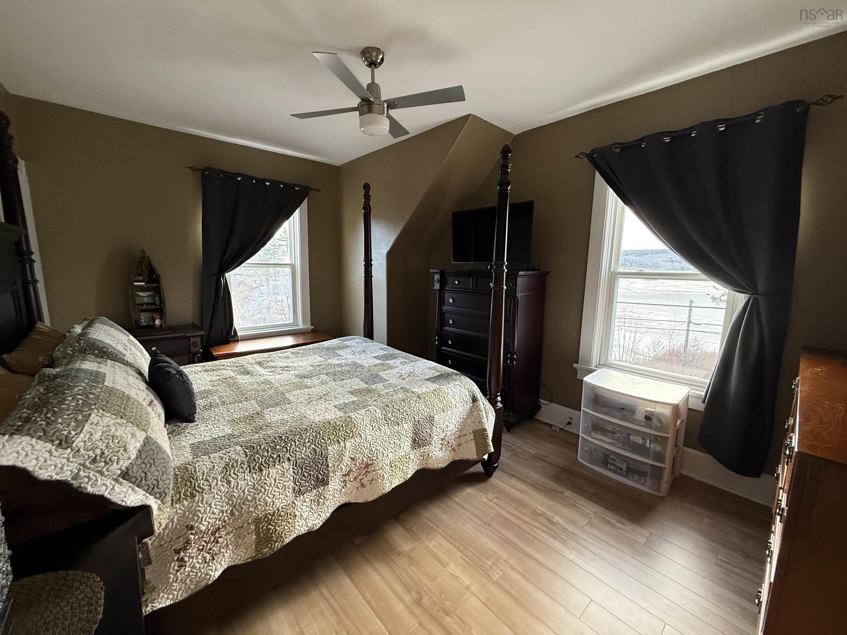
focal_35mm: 14
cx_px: 424
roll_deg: -1.5
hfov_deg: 102.1
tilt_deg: -8.4
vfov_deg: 85.7
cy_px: 318
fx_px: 343
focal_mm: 2.22
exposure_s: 1/73
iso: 320
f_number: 2.2
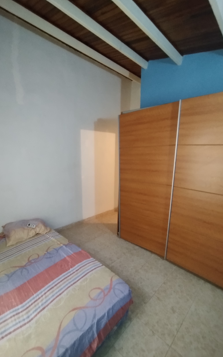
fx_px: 156
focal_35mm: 16
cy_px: 179
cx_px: 103
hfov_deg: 71.1
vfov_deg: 97.8
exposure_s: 1/17
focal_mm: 1.65
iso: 800
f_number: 2.2
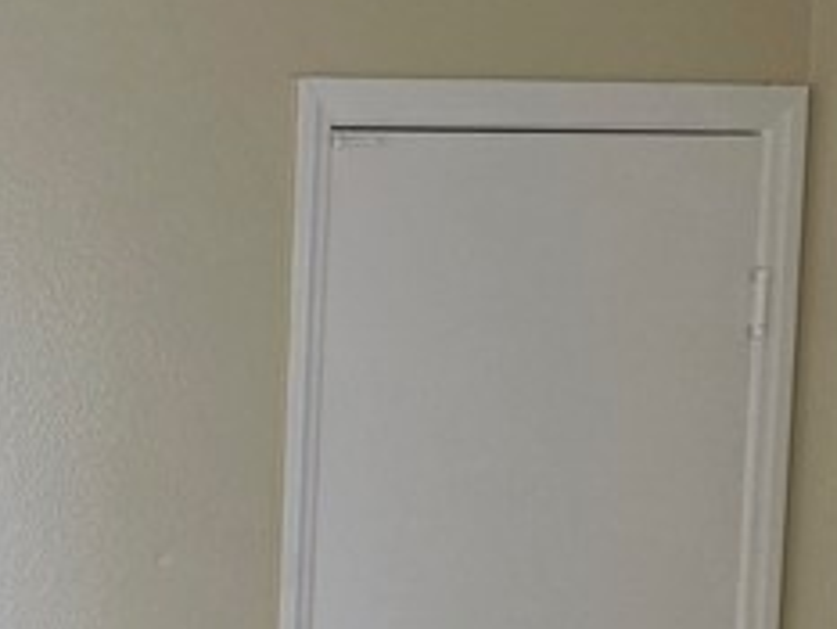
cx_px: -991
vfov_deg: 14.4
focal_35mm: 101
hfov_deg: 14.7
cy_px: 669
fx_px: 2443
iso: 160
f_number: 1.7
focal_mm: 6.3
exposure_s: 1/120
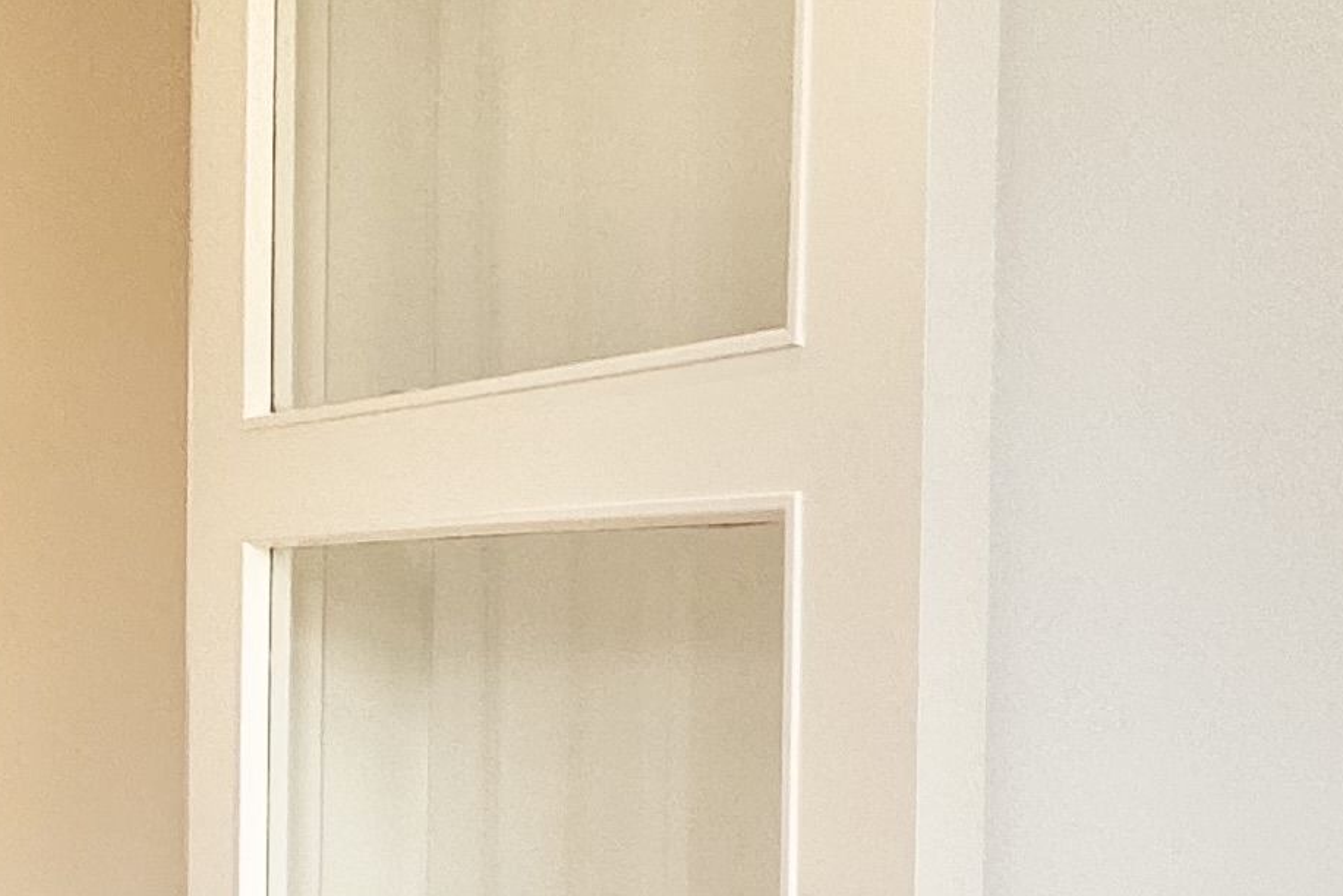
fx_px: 2388
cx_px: -744
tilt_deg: -1.6
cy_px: 687
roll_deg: +0.2
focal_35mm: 64
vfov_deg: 21.1
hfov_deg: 23.8
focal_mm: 2.22
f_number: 2.2
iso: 50
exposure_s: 1/99
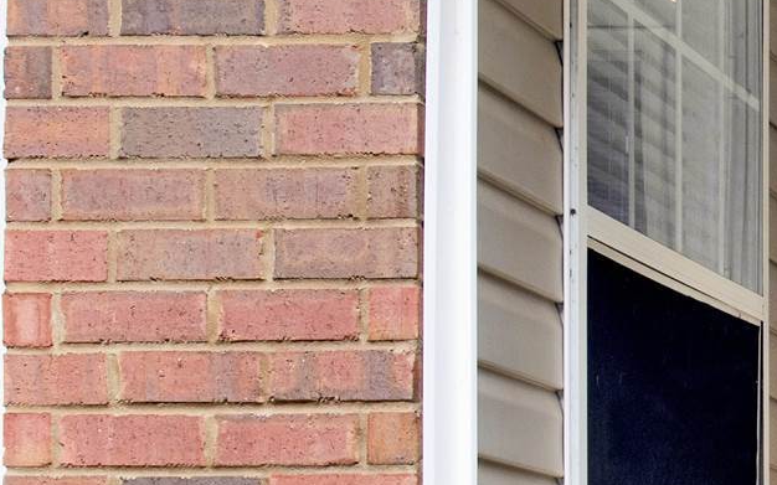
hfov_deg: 12.0
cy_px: 717
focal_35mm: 155
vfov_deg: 8.3
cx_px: 1556
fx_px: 3282
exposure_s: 1/20
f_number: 11
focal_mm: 31
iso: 200
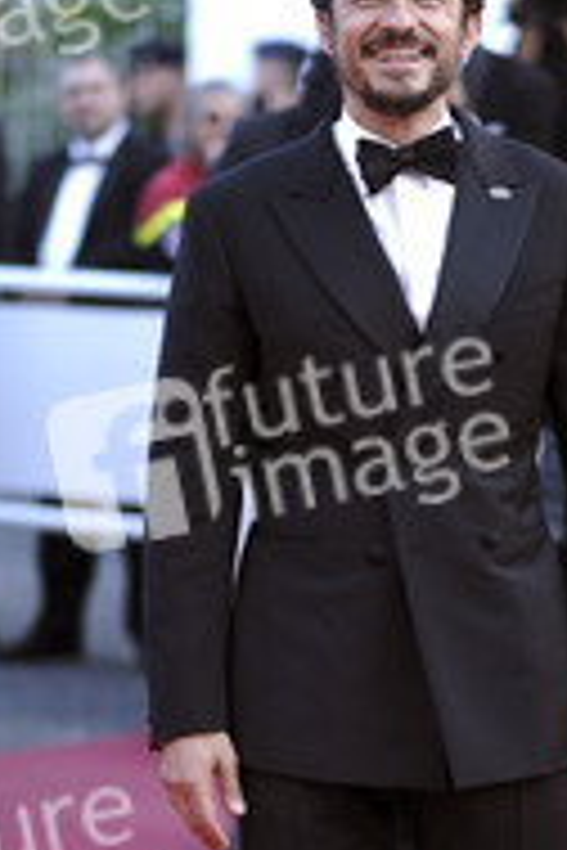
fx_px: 4205
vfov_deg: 11.5
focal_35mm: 178
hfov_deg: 7.7
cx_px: 410
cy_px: 670
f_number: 1.2
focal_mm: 56
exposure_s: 1/500
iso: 80
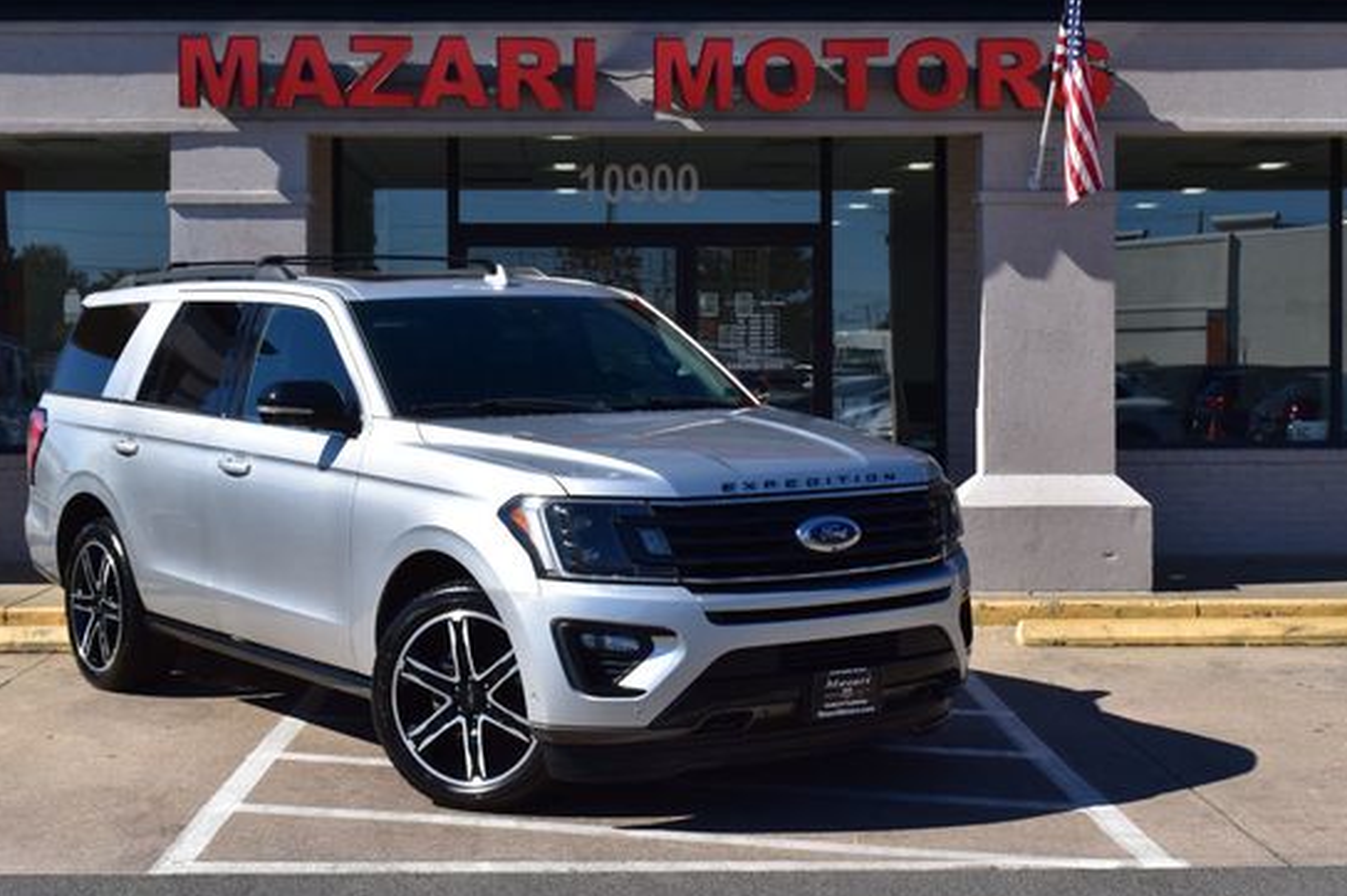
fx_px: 2244
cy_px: 401
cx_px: 651
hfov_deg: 33.4
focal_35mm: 60
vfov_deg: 22.6
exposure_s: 1/500
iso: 320
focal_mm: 34
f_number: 11
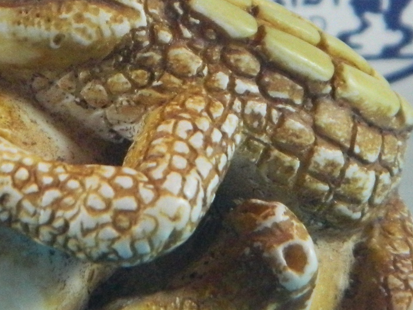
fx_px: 3436
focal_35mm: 288
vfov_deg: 5.2
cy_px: 58
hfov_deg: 6.9
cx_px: 103
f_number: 4.2
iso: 400
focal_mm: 15.1
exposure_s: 1/30
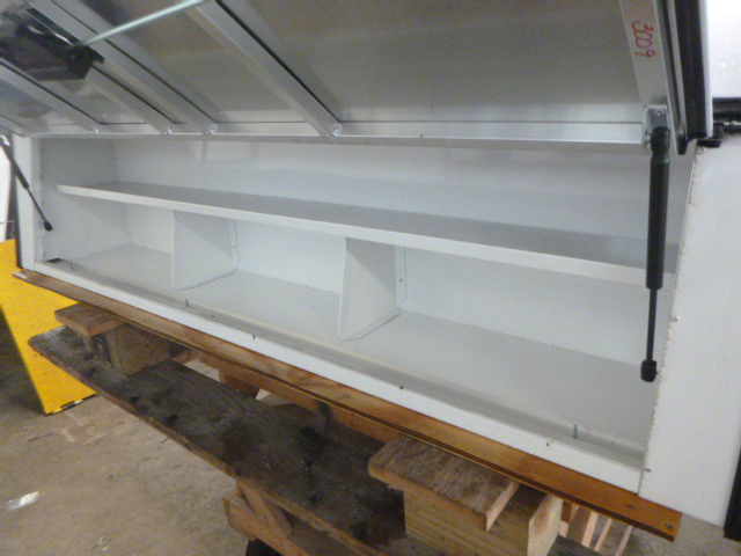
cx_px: 370
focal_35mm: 25
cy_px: 278
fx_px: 535
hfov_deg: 69.4
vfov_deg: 54.9
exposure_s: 1/30
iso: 800
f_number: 3.9
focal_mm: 4.5
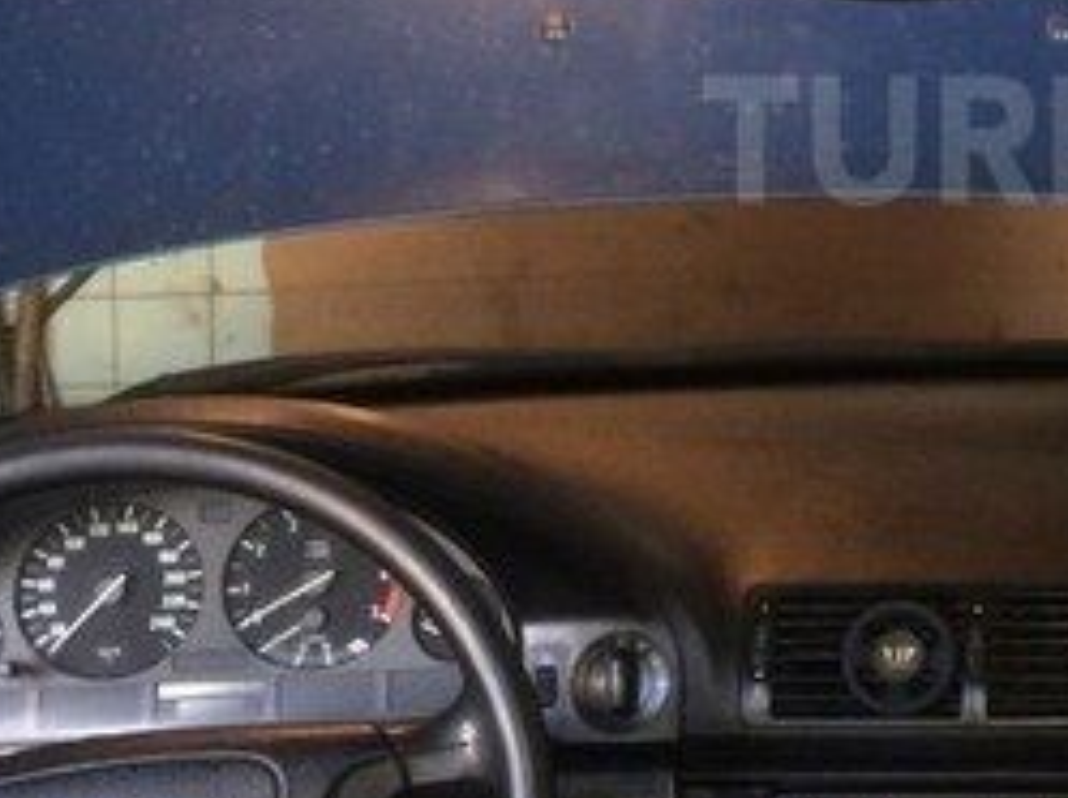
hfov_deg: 23.9
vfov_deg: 18.9
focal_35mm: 77
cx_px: 1141
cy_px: 139
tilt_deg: -4.4
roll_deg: +0.8
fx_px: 2372
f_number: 2.2
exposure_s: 1/33
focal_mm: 4.15
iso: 125
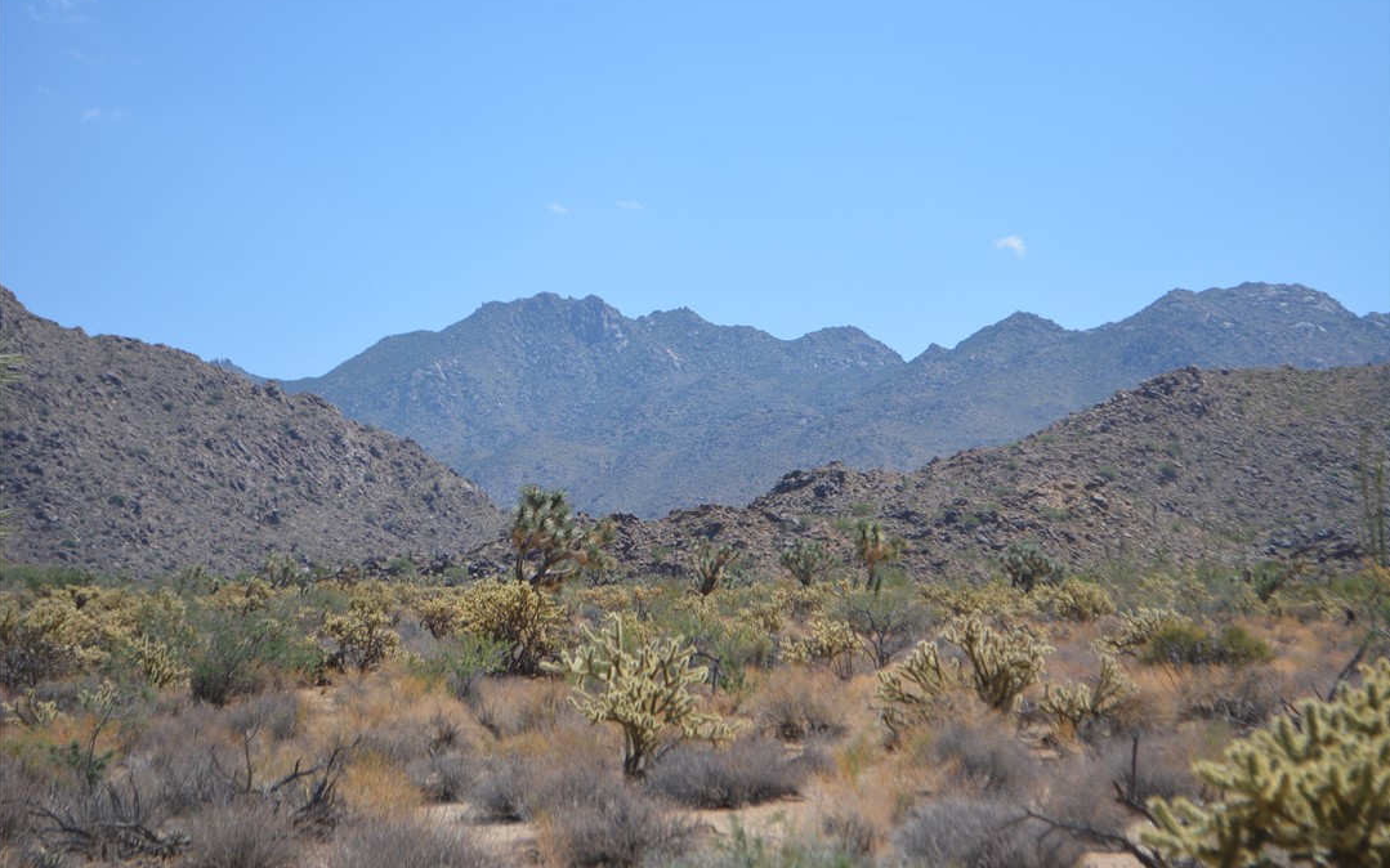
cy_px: 407
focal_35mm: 85
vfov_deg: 15.4
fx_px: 3201
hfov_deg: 24.5
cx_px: 696
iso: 400
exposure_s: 1/1600
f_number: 6.3
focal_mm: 55
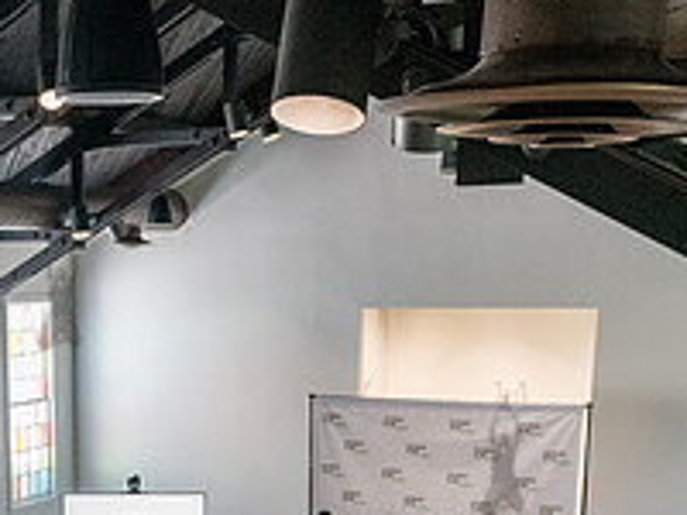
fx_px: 1369
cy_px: 620
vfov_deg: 20.0
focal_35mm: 69
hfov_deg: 27.1
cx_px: 58
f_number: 4
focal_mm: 24
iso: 4000
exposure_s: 1/400
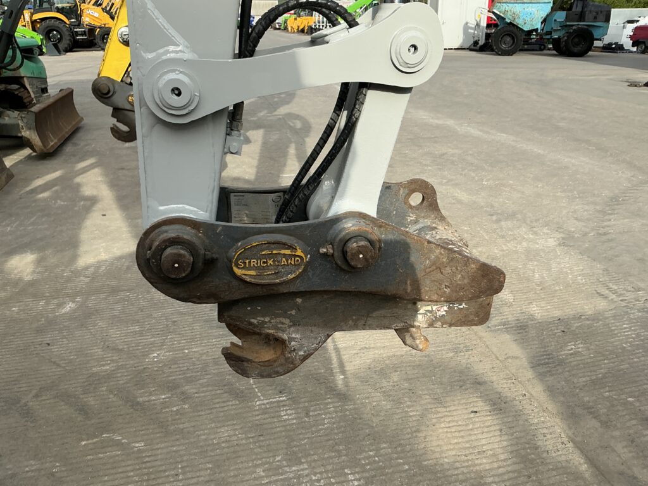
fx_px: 524
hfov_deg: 63.4
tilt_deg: -18.3
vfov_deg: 49.7
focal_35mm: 28
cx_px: 324
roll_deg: -0.7
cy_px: 243
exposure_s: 1/1168
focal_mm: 3
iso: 25
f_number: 1.8
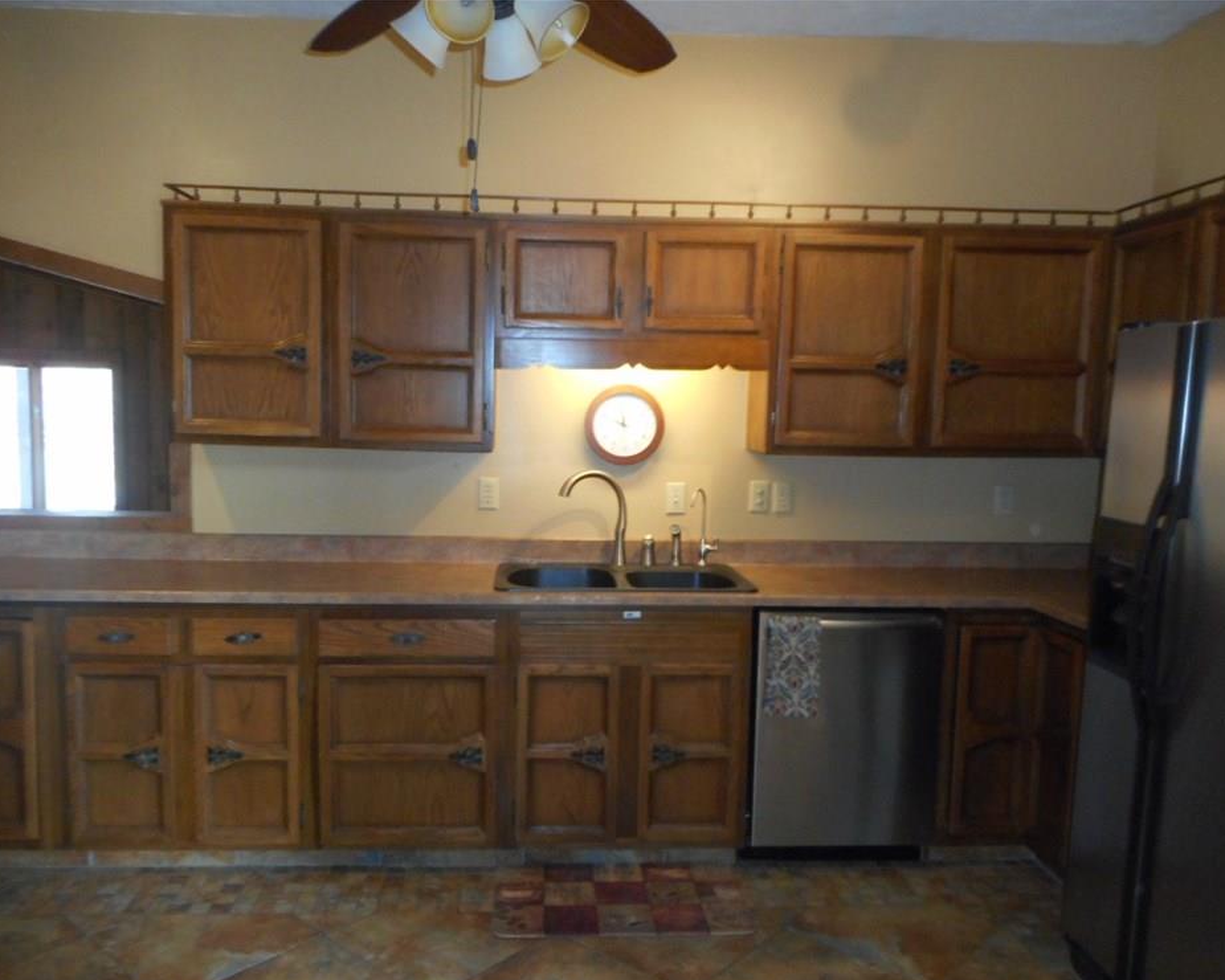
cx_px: 584
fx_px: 979
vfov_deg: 53.2
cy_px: 507
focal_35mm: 27
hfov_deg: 64.0
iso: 450
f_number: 3.7
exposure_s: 1/25
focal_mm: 4.5
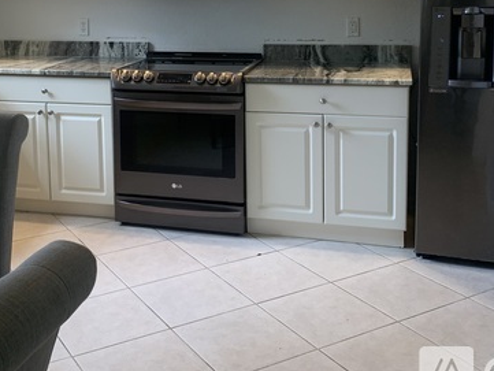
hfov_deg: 39.4
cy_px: 59
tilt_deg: -7.7
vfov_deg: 29.4
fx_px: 685
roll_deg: +0.8
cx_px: 184
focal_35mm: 48
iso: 64
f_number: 1.8
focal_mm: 4.25
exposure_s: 1/60
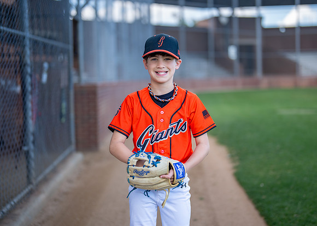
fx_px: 505
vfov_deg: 25.3
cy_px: 108
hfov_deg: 34.9
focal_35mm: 56
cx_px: 162
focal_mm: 50
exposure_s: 1/2000
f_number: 1.2
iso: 125
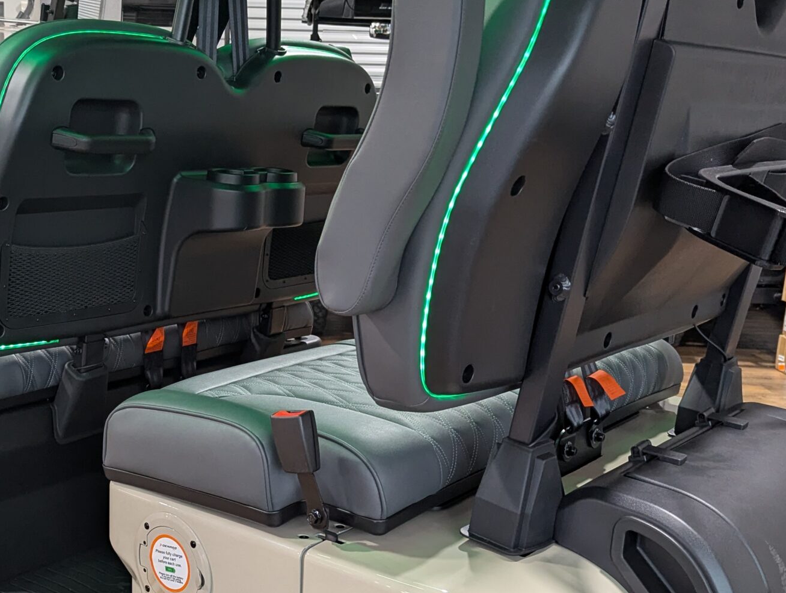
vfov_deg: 31.0
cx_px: 250
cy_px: 317
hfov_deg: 39.8
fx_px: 1069
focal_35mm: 47
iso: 553
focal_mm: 6.81
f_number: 1.85
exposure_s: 1/163
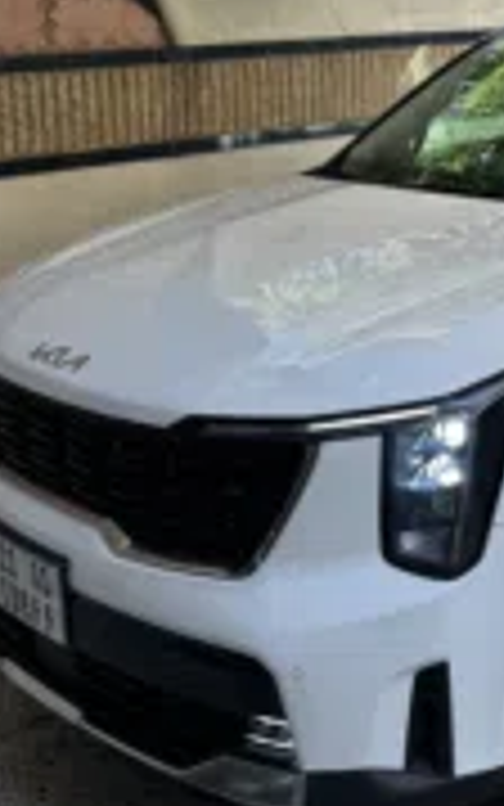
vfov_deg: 34.2
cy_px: 117
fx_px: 1252
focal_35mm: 57
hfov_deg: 21.3
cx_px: 585
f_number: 1.78
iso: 80
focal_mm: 6.76
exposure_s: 1/358
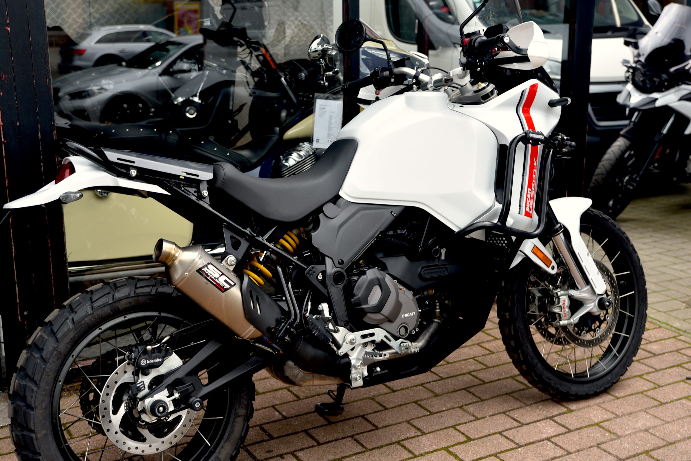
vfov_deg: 27.0
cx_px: 346
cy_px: 230
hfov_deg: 39.6
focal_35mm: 50
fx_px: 960
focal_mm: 50
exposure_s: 1/60
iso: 100
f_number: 4.5
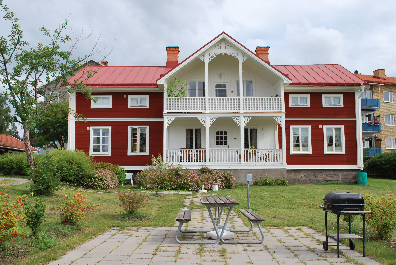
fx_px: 396
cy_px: 132
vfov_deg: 37.0
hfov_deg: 53.1
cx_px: 198
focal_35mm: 36
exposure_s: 1/250
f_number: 8
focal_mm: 24
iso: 100
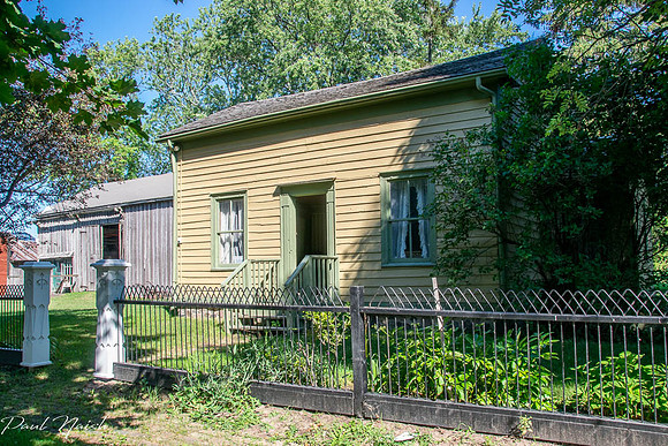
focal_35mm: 29
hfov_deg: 64.3
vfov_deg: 45.5
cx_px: 334
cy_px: 223
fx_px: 532
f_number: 14
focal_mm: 18
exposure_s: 1/60
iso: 200
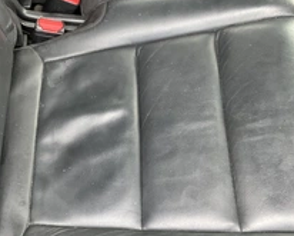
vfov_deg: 27.6
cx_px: 131
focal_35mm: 55
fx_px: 479
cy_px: 93
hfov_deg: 34.1
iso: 320
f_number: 1.8
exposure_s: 1/43
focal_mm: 3
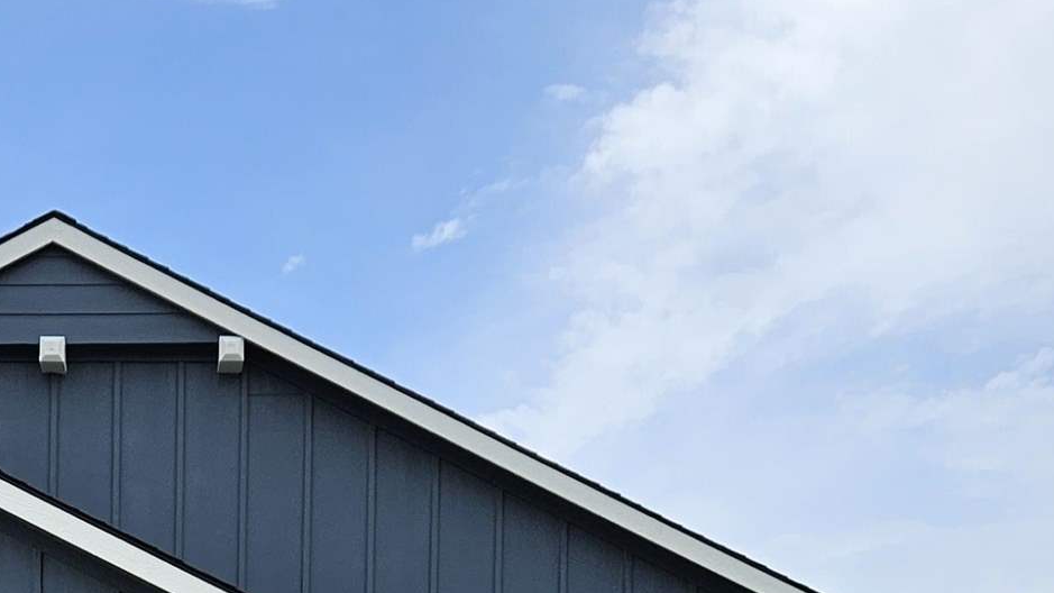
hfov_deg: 25.0
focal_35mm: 82
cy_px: 1036
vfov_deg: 13.4
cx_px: 82
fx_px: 2292
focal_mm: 5.4
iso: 25
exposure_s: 1/3109
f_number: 1.8
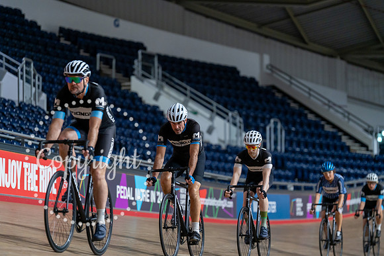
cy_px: 128
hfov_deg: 14.1
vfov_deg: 9.4
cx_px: 192
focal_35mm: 146
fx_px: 1558
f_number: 2.8
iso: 3200
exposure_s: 1/800
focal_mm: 146
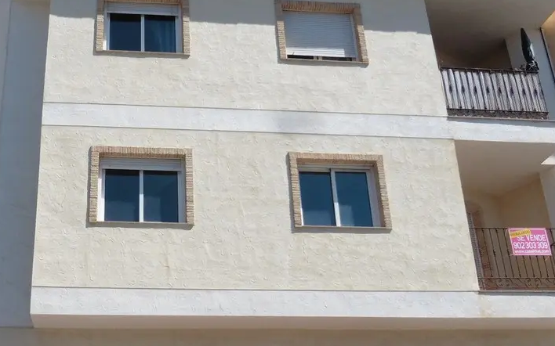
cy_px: 205
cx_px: 183
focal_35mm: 46
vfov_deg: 27.9
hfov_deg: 42.9
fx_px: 696
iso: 100
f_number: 3.3
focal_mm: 4.3
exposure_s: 1/2000
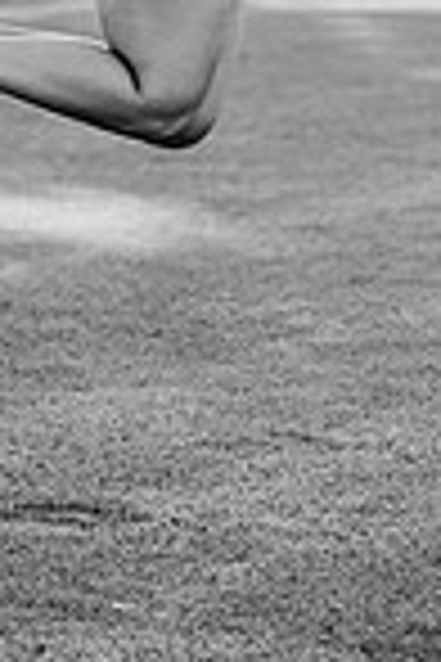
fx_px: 4795
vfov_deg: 7.7
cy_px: -324
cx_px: 135
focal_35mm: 261
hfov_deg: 5.3
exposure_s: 1/1000
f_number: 2.5
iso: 160
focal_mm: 85
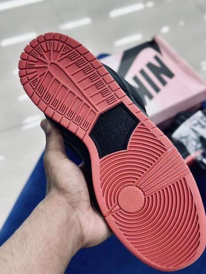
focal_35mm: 59
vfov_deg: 32.7
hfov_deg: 24.8
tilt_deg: -54.7
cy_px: 145
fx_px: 468
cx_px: 119
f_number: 1.78
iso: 80
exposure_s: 1/100
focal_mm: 6.86
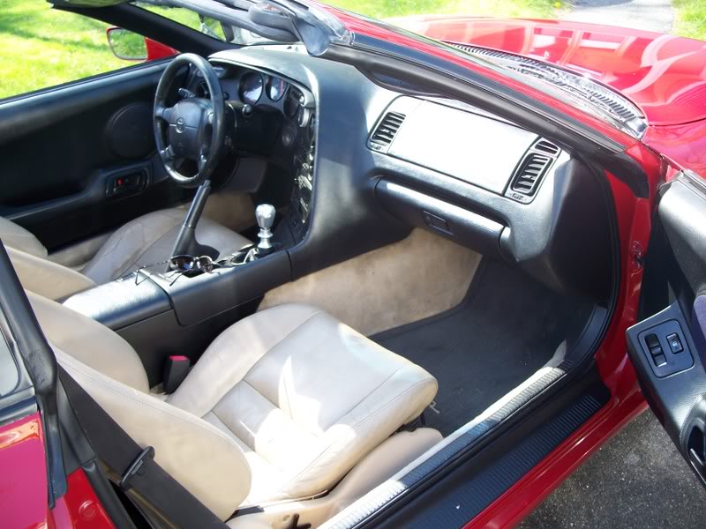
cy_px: 264
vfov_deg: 38.7
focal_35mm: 37
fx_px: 755
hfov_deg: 50.1
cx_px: 353
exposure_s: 1/60
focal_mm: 7.8
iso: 80
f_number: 2.8
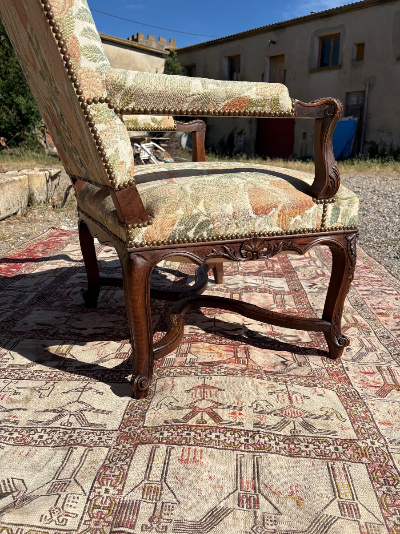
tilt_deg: -14.4
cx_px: 200
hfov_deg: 53.1
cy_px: 267
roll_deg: +0.7
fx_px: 401
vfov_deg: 67.3
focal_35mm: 26
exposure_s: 1/4608
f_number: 1.6
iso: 50
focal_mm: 5.96
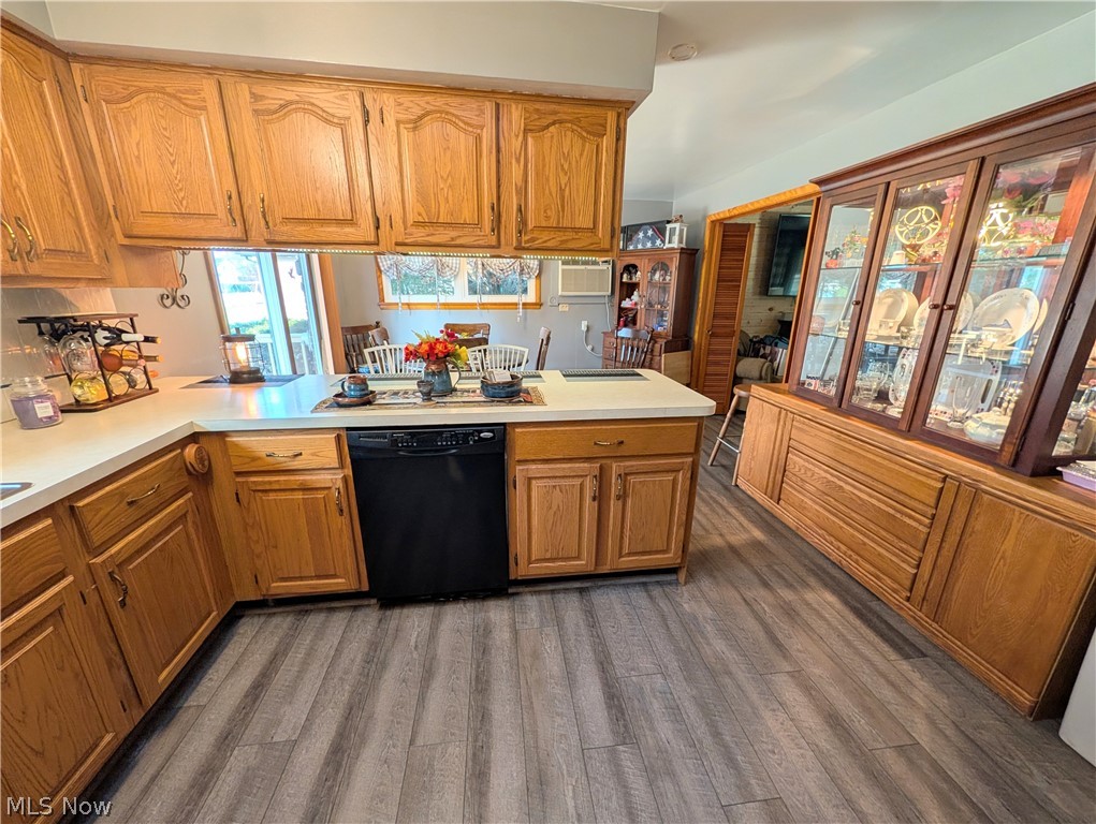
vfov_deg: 94.6
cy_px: 412
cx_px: 548
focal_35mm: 12
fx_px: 380
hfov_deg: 110.5
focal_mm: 2.02
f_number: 1.7
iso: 75
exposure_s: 1/120
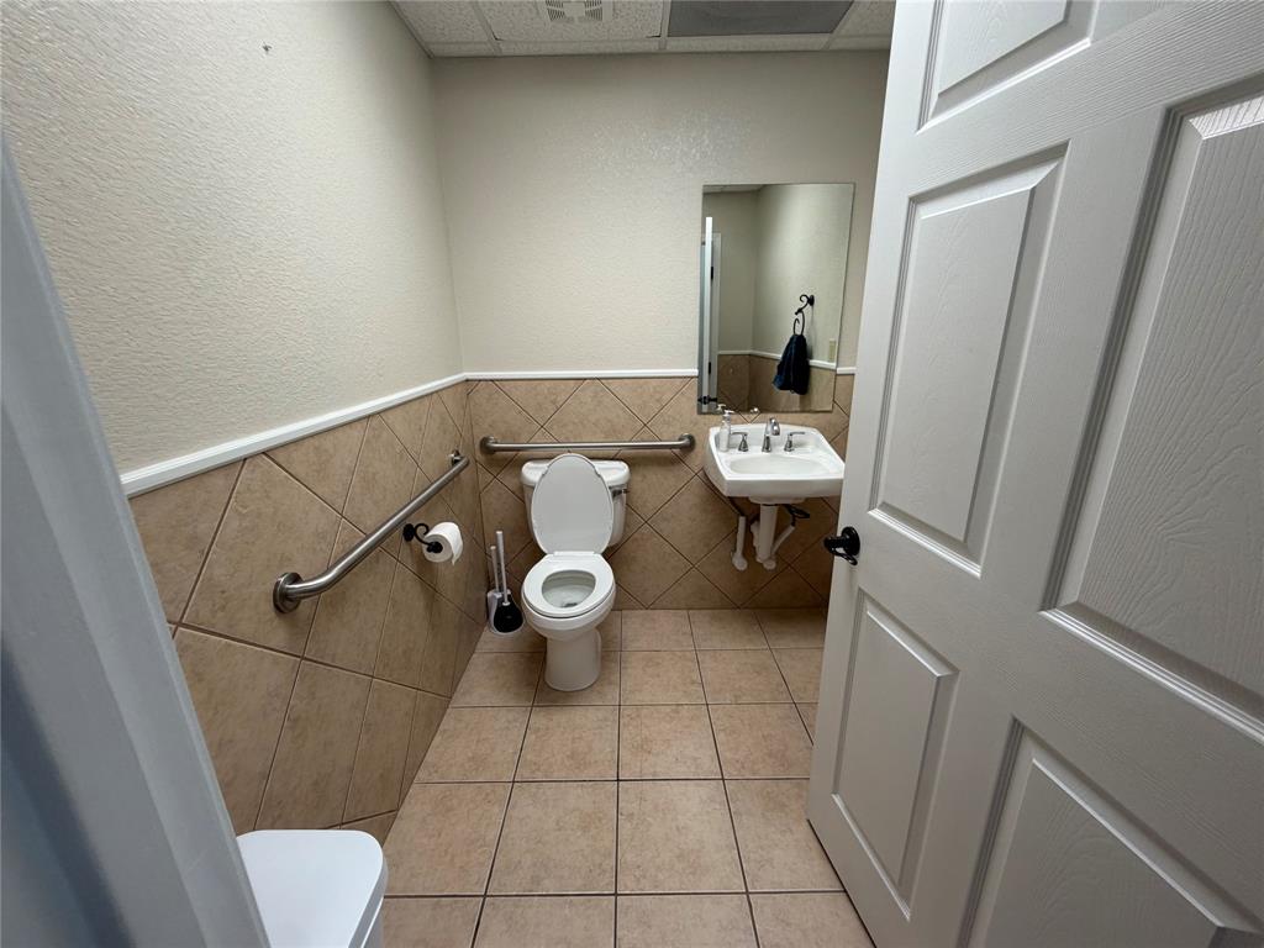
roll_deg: -2.0
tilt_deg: -15.8
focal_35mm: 14
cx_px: 632
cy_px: 474
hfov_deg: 102.1
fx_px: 511
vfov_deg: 85.7
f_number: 2.2
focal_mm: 2.22
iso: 80
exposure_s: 1/120
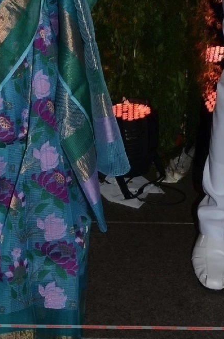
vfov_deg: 21.4
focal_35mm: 91
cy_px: -21
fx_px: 853
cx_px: 23
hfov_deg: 14.8
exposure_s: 1/125
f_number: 10
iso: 500
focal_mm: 22
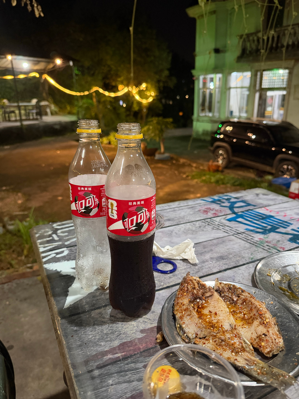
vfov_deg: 71.6
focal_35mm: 24
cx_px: 150
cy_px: 200
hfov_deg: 56.8
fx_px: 276
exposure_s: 1/50
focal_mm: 6.76
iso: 800
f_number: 1.78
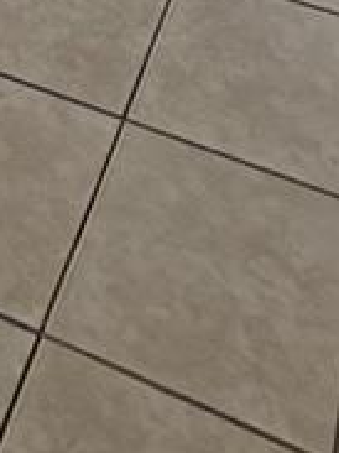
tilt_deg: -10.7
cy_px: -710
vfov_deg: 13.5
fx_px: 1203
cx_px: -47
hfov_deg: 15.6
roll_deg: -0.6
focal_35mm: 92
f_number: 2.2
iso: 40
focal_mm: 2.22
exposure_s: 1/99
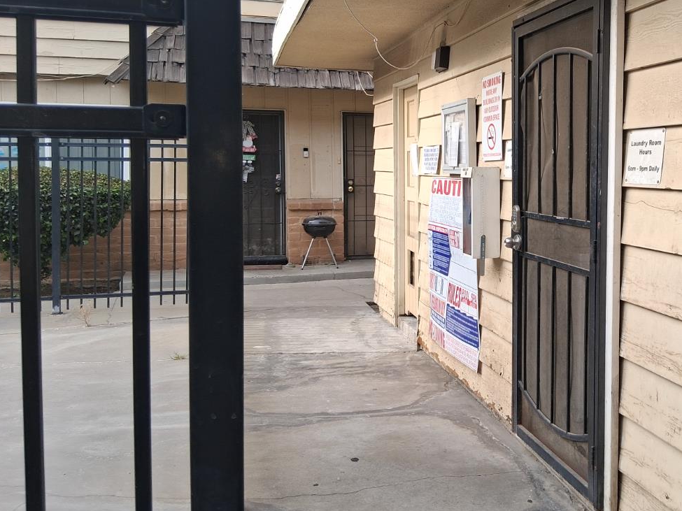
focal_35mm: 40
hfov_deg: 45.0
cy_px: 202
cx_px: 520
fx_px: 788
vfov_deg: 35.8
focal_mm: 3.98
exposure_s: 1/120
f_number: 1.8
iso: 25
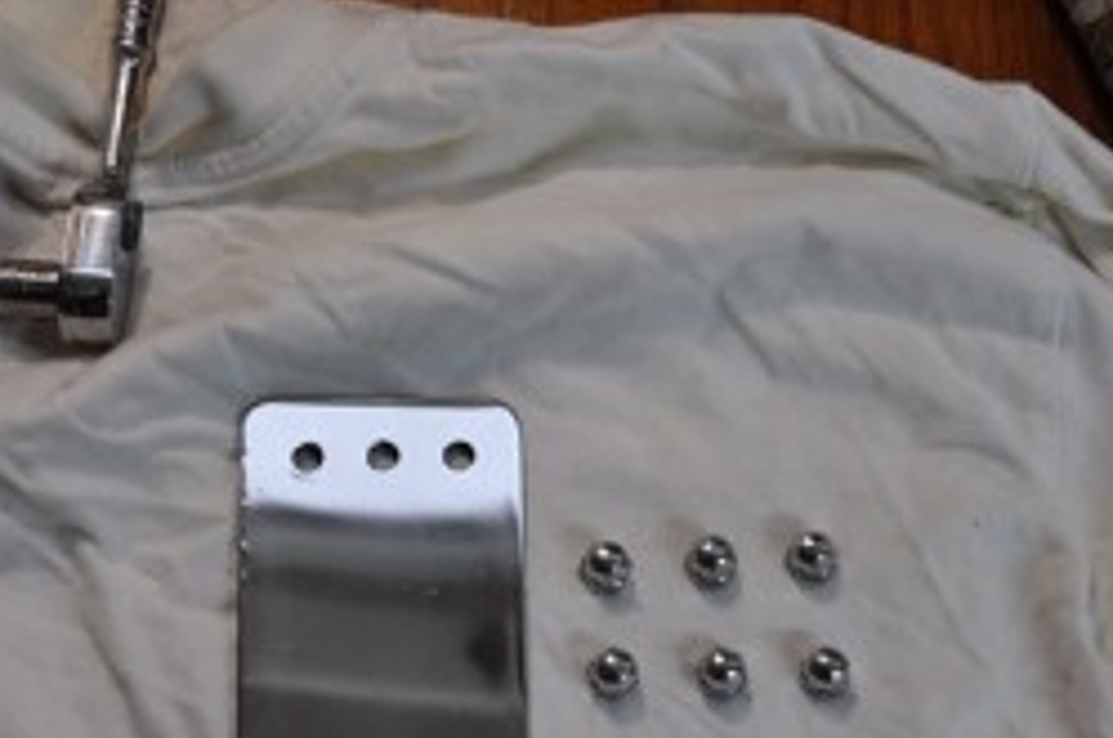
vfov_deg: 17.7
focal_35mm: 76
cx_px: 519
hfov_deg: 26.7
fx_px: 2345
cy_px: 613
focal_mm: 30
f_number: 5.6
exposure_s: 1/125
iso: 360
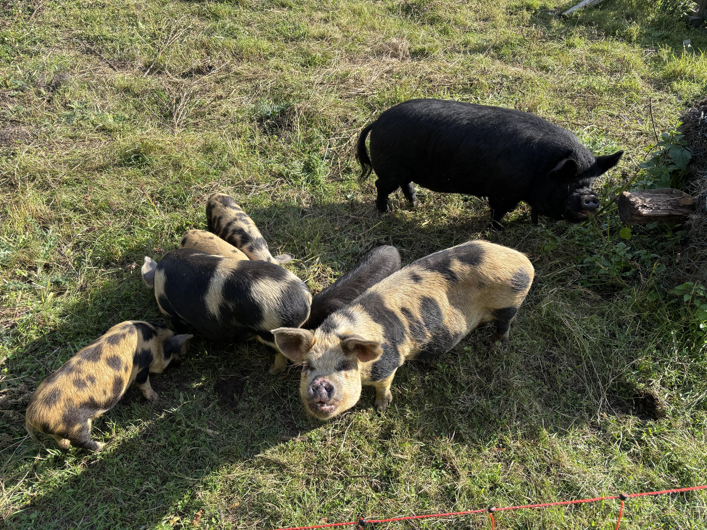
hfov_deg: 67.3
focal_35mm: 26
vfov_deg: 53.1
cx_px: 354
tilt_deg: -38.7
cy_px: 265
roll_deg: -1.9
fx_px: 531
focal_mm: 5.96
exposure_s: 1/799
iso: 50
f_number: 1.6
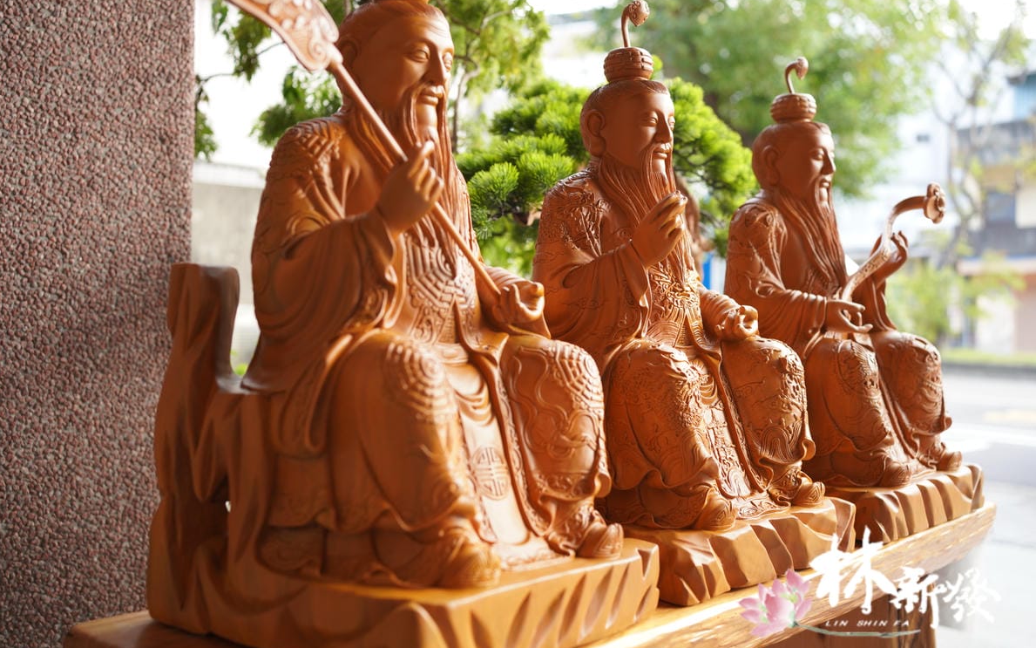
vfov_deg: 35.3
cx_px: 515
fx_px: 1016
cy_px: 304
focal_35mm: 36
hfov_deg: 54.0
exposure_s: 1/125
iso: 400
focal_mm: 35
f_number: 3.5
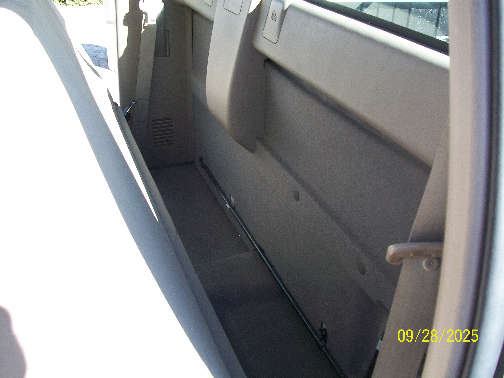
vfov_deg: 44.2
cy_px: 189
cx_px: 252
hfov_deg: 56.8
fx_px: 466
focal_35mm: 32
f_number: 2.9
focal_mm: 5.7
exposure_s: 1/125
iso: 80
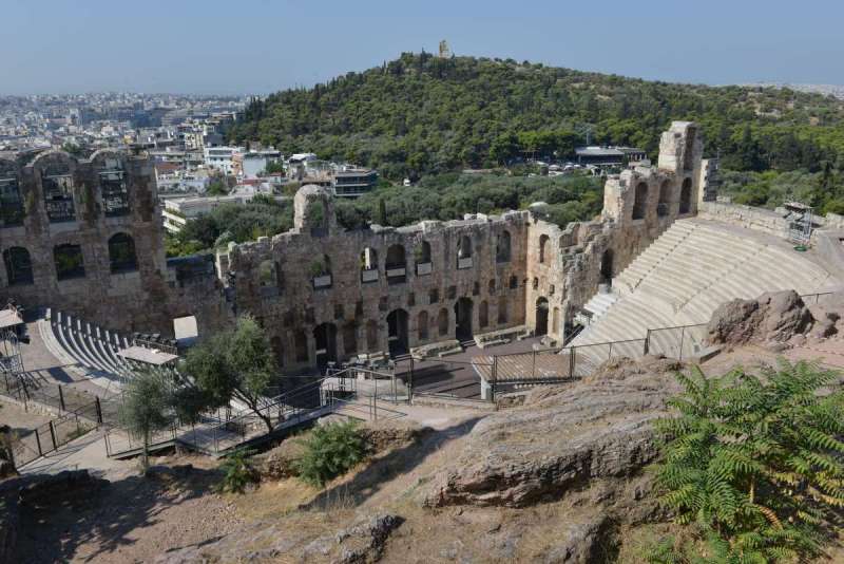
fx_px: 680
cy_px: 282
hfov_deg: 63.6
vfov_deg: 45.0
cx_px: 422
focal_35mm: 29
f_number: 9
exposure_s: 1/320
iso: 280
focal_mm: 29
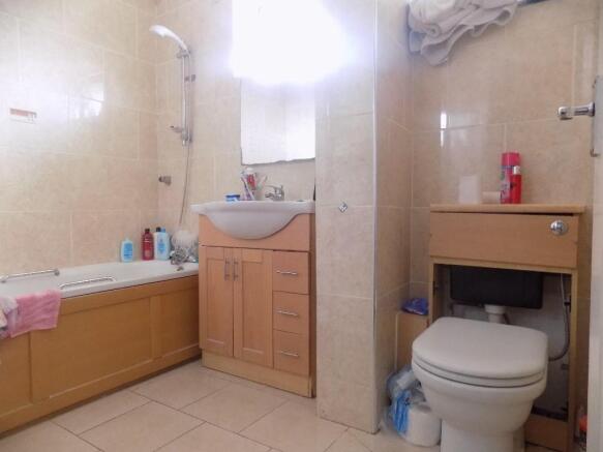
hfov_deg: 73.9
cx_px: 302
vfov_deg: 58.9
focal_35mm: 23
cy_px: 226
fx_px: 401
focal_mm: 4
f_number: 3.1
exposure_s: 1/25
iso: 400
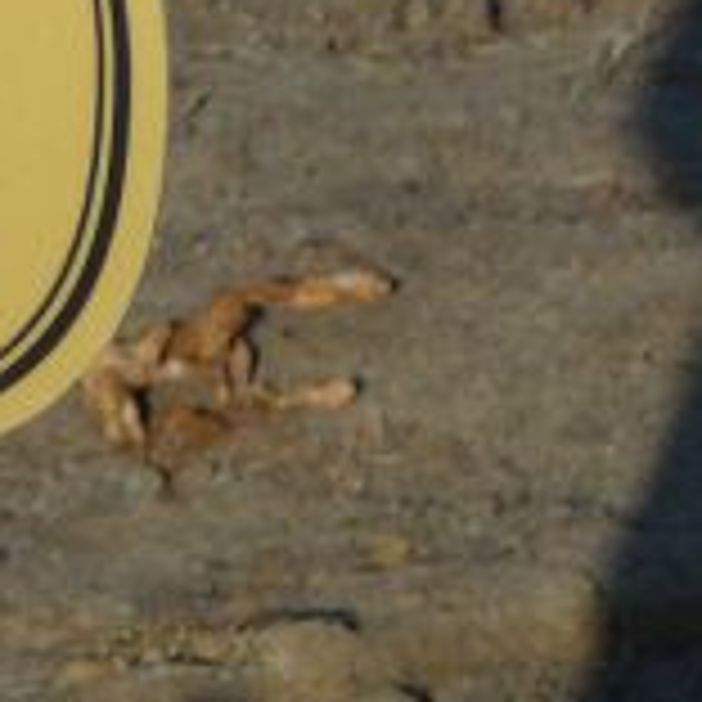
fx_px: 9820
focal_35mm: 428
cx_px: -508
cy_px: -346
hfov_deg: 4.1
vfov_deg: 4.1
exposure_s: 1/640
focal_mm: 17.6
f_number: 3.9
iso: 80
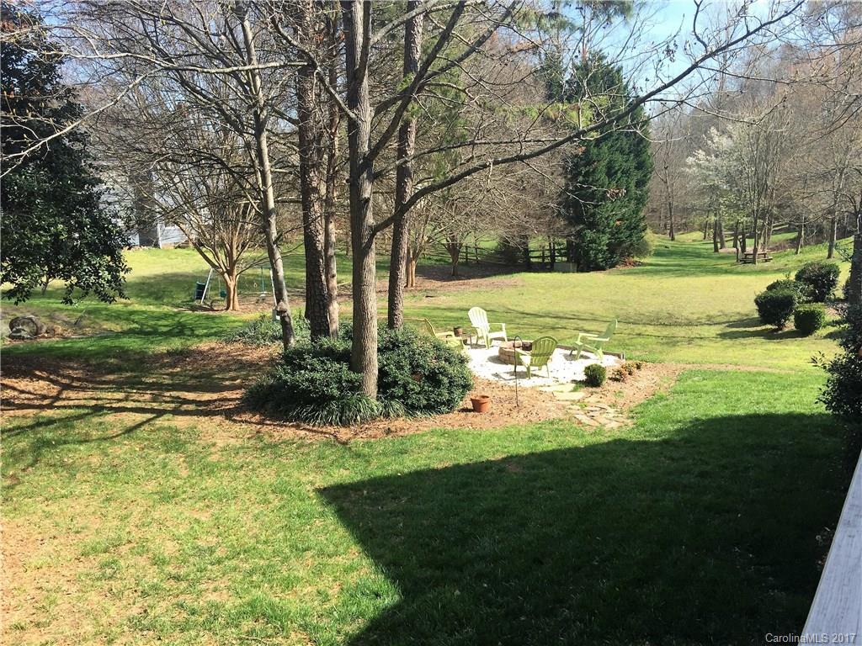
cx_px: 431
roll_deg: +1.3
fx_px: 722
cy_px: 323
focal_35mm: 29
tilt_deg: -11.9
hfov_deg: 61.7
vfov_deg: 48.2
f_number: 2.2
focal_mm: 4.15
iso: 32
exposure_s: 1/719
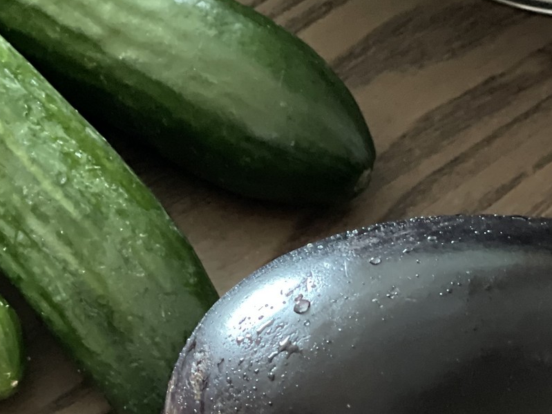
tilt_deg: -55.2
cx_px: 454
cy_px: 469
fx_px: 1993
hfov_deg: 15.6
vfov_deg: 11.7
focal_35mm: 125
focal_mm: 6
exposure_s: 1/15
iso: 500
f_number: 2
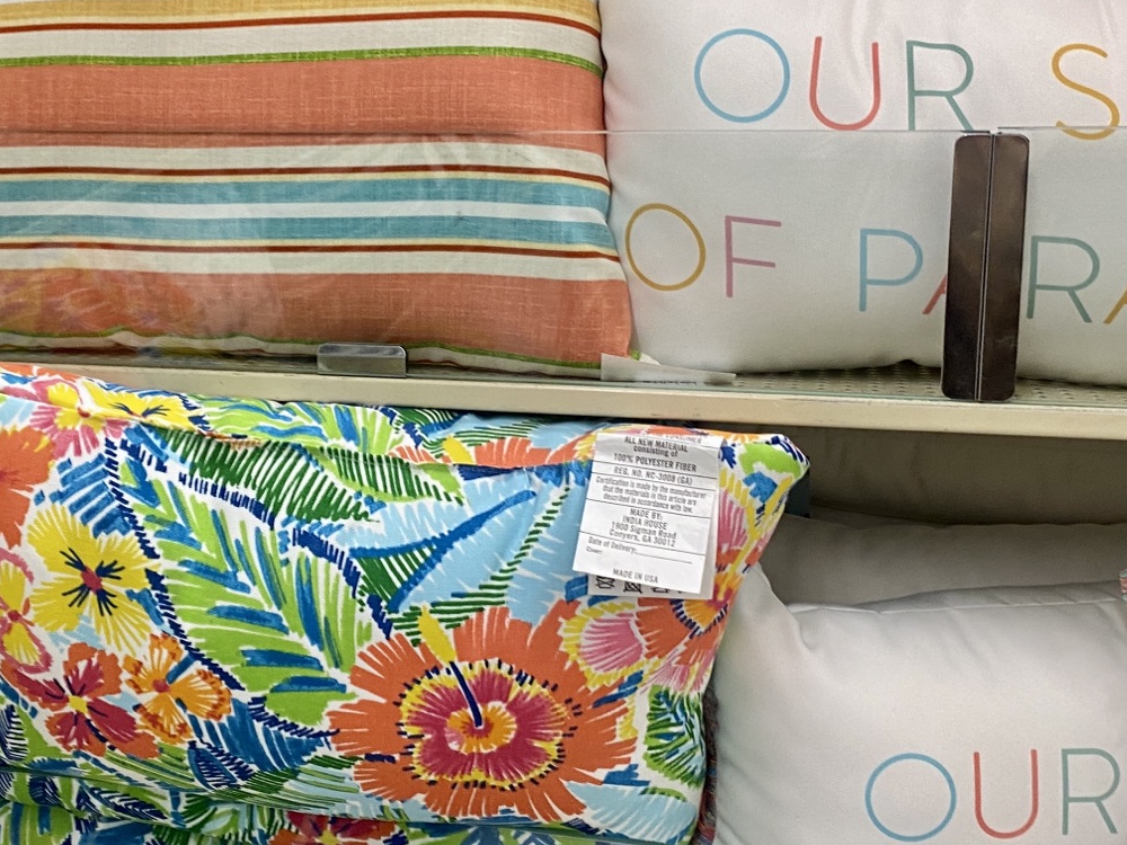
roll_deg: -0.7
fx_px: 1693
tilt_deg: -5.9
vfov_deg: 28.0
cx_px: 381
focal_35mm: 52
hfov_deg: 36.5
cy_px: 361
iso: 100
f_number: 1.8
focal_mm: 4.25
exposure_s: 1/60
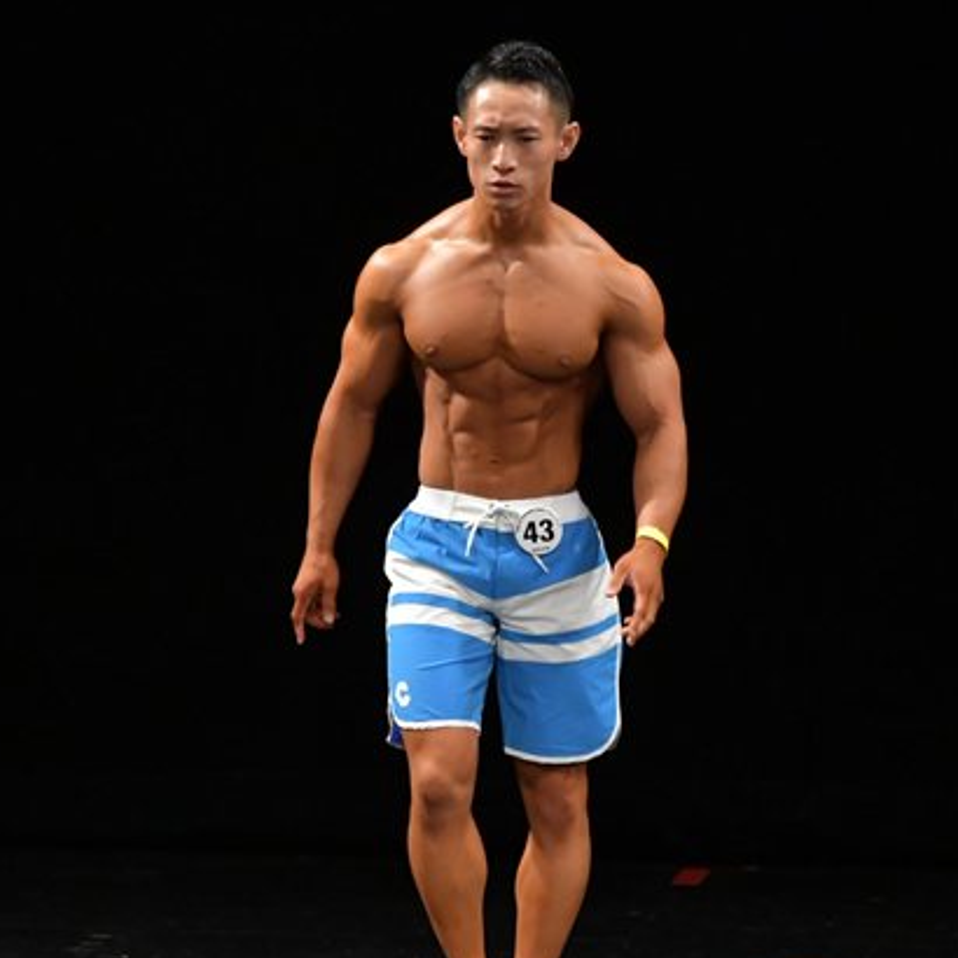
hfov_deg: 3.2
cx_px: 457
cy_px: 542
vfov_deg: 3.2
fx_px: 17346
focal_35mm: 554
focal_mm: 230
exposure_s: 1/400
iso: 3200
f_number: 5.6
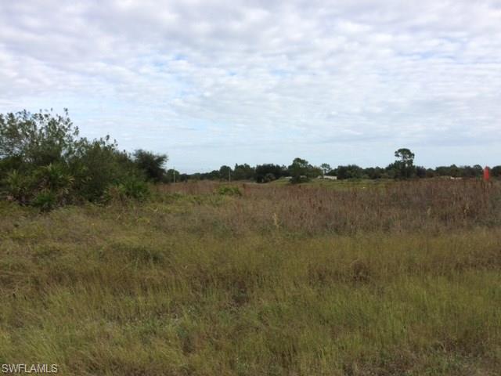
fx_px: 420
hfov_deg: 61.7
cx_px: 250
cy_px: 188
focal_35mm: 29
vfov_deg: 48.2
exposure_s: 1/1080
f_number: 2.2
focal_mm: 4.15
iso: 32
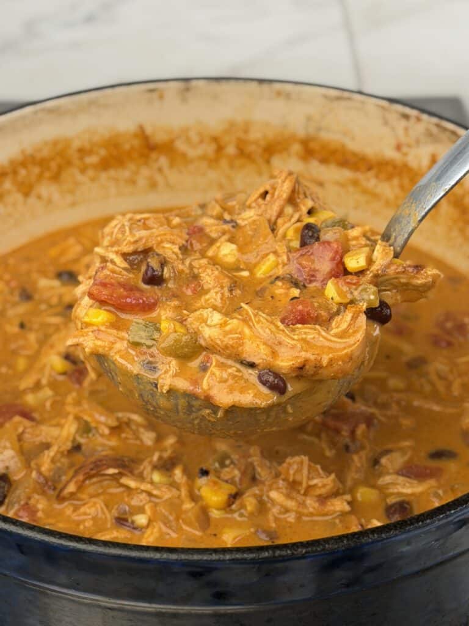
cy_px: 313
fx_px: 867
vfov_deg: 39.7
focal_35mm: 48
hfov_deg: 30.3
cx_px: 234
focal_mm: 6.76
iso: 64
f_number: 1.78
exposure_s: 1/427
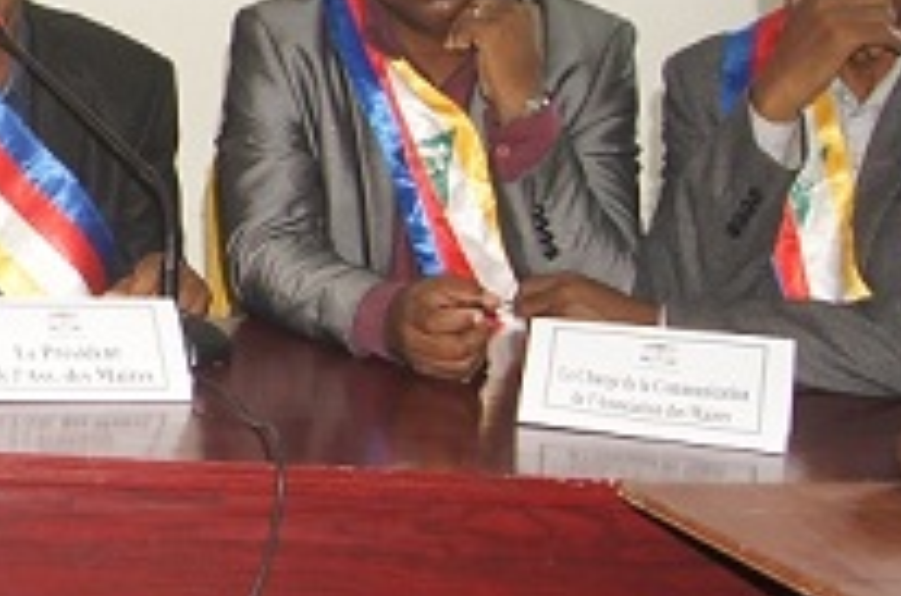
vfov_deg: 13.8
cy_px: 152
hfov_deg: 18.5
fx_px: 2447
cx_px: -448
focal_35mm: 98
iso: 500
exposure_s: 1/60
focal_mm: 18
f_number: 3.5
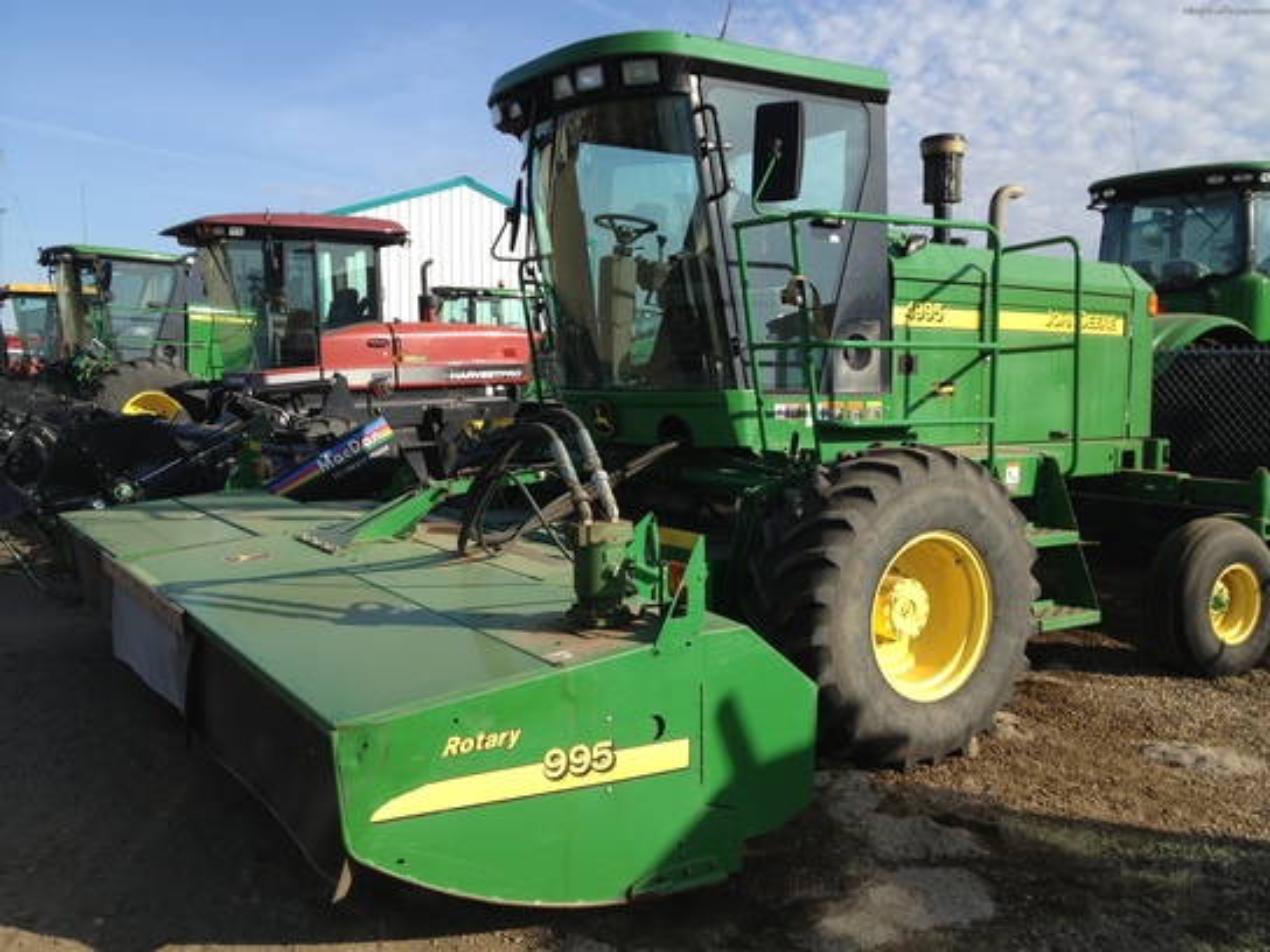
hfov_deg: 52.6
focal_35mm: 35
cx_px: 635
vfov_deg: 40.7
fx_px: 1284
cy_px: 476
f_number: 2.4
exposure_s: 1/1227
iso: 50
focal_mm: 4.28
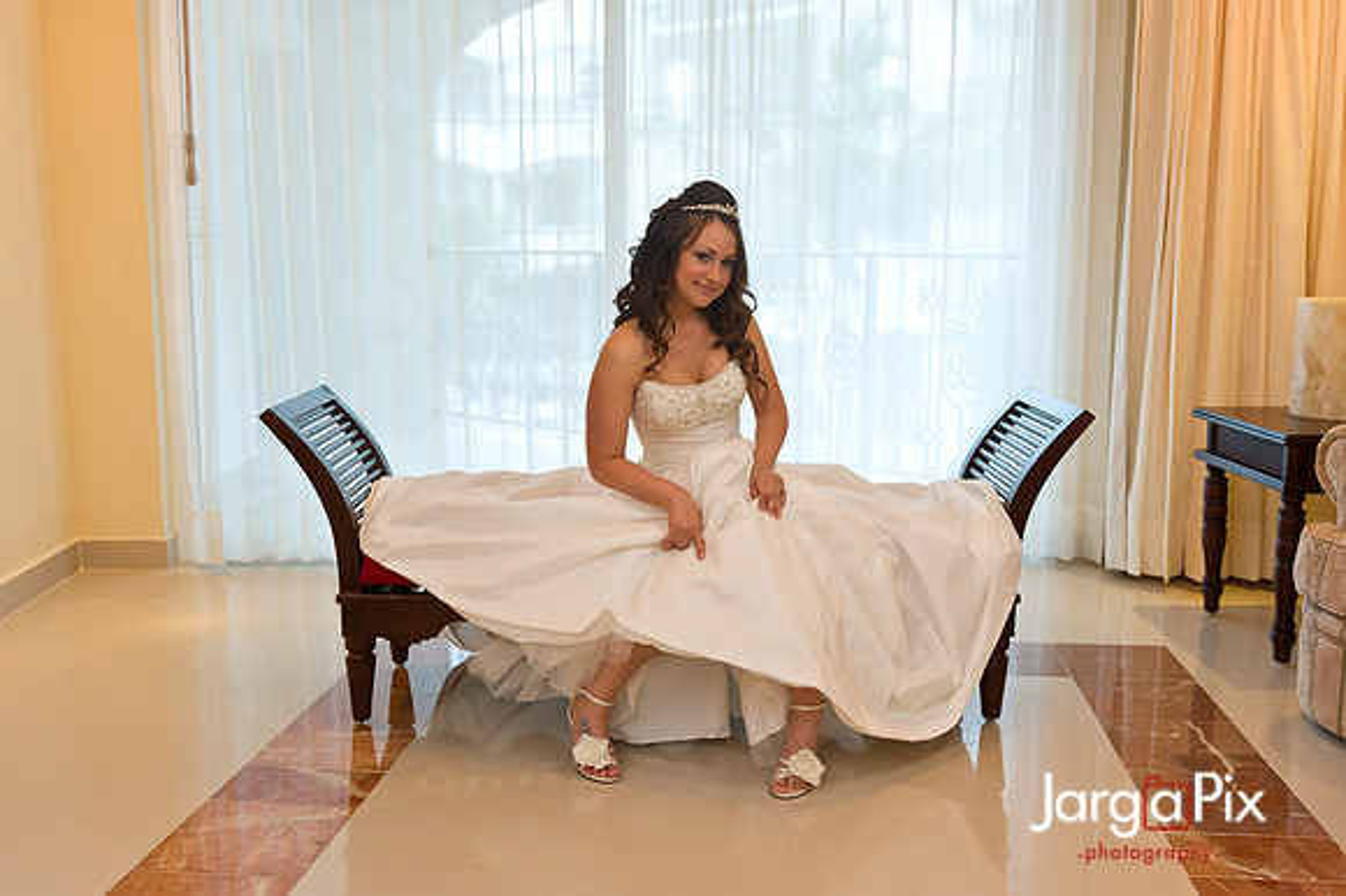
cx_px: 673
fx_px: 1345
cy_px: 448
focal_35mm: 36
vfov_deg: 36.8
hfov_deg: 53.2
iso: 1600
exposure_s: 1/125
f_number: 4
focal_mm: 36
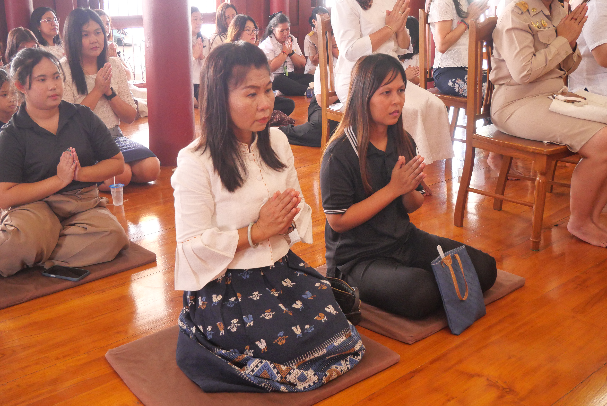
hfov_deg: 51.9
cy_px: 203
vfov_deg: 36.0
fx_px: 624
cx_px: 304
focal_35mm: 37
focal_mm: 18
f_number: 5
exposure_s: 1/40
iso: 2000
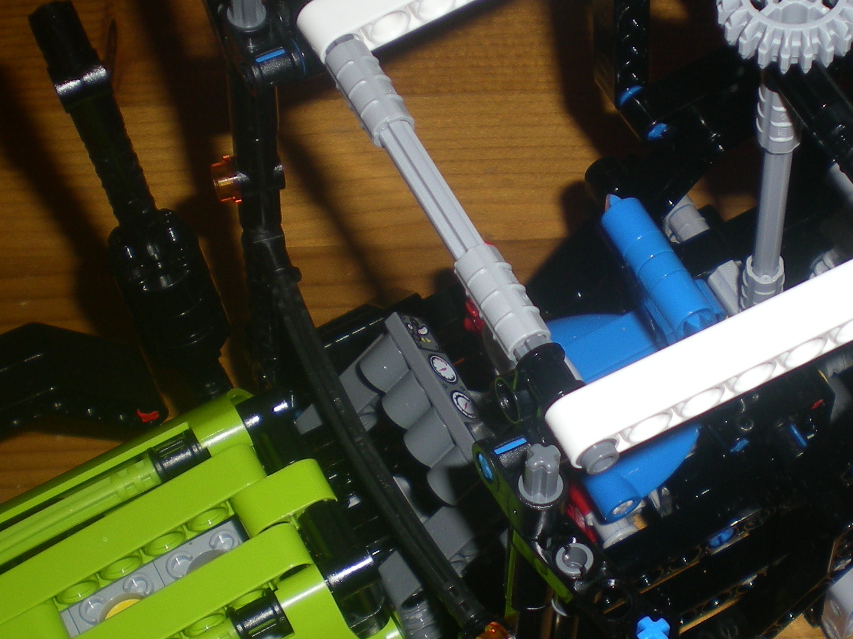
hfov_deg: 24.9
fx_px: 1922
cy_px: 391
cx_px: 555
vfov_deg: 18.9
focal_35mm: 78
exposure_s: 1/60
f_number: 3.1
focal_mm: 6.3
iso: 50
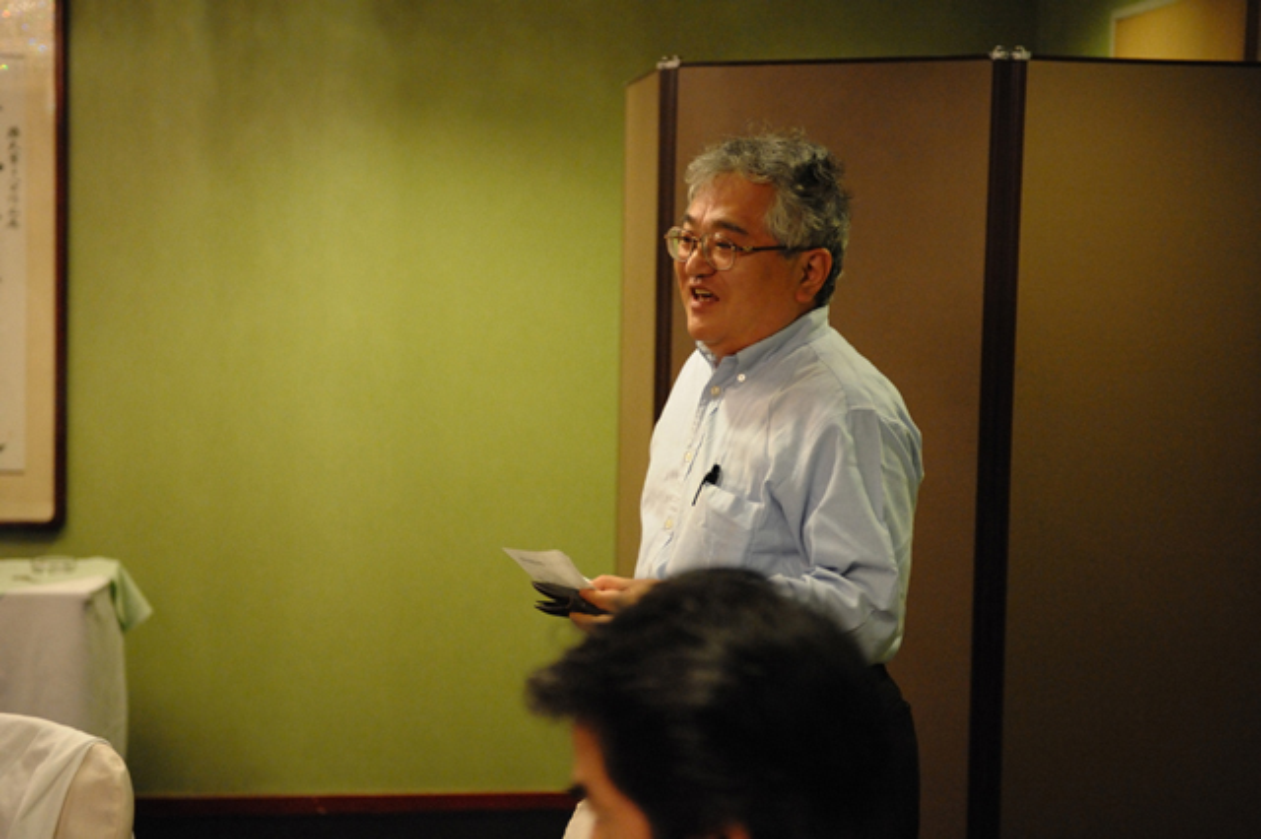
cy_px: 420
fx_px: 2171
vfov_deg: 21.9
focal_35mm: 62
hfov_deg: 32.4
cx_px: 630
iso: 6400
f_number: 2.8
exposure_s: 1/200
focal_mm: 62
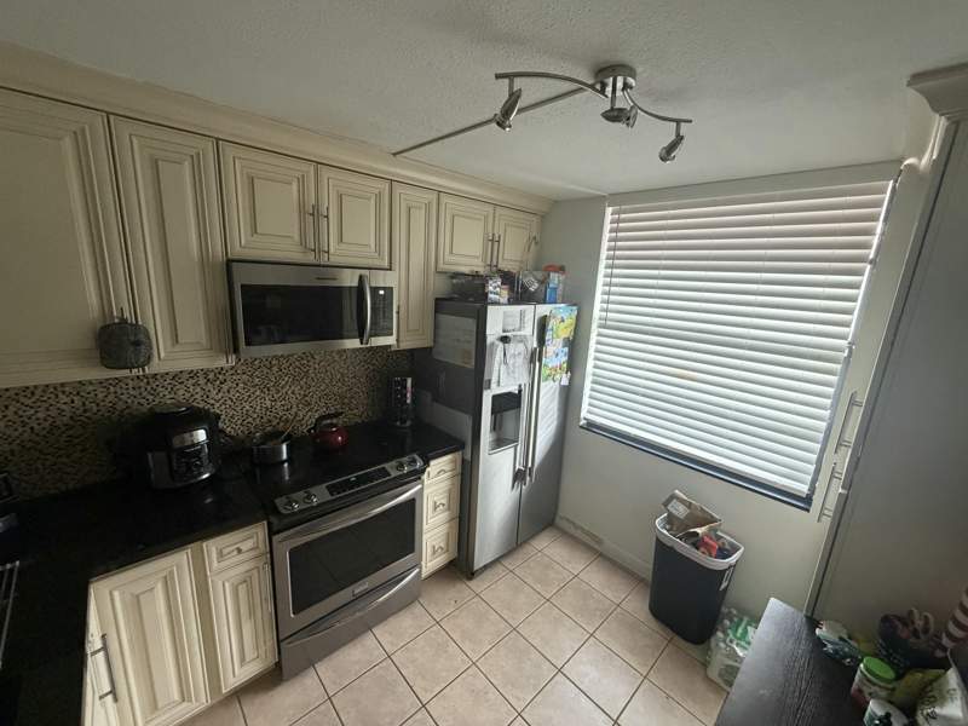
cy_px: 363
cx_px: 484
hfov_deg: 102.1
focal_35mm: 14
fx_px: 391
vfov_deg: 85.7
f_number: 2.2
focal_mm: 2.22
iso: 500
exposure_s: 1/60
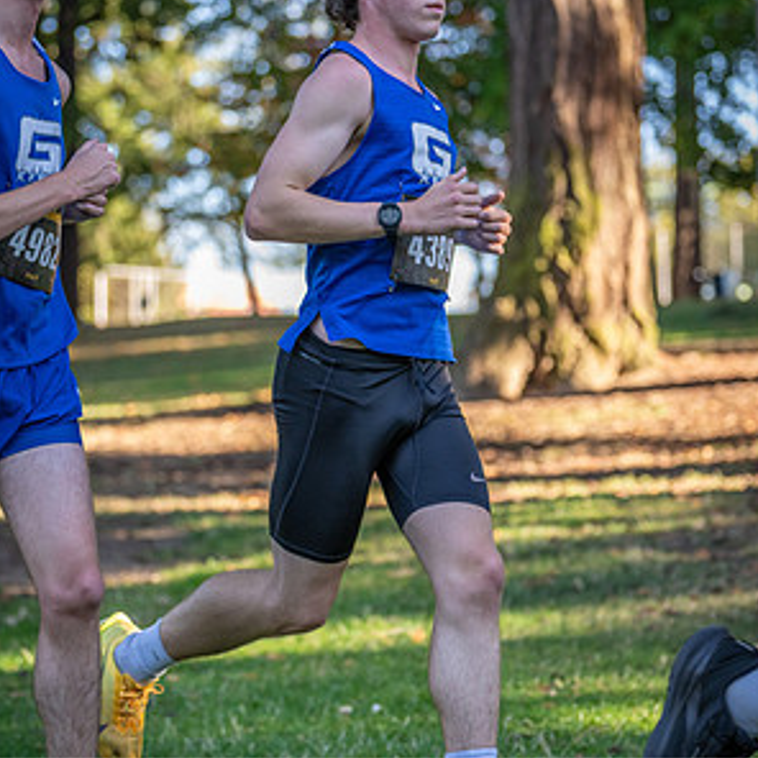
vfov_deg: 16.4
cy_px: 371
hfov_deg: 16.4
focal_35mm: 106
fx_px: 2626
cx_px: 382
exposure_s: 1/1000
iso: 720
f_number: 2.8
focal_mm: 82
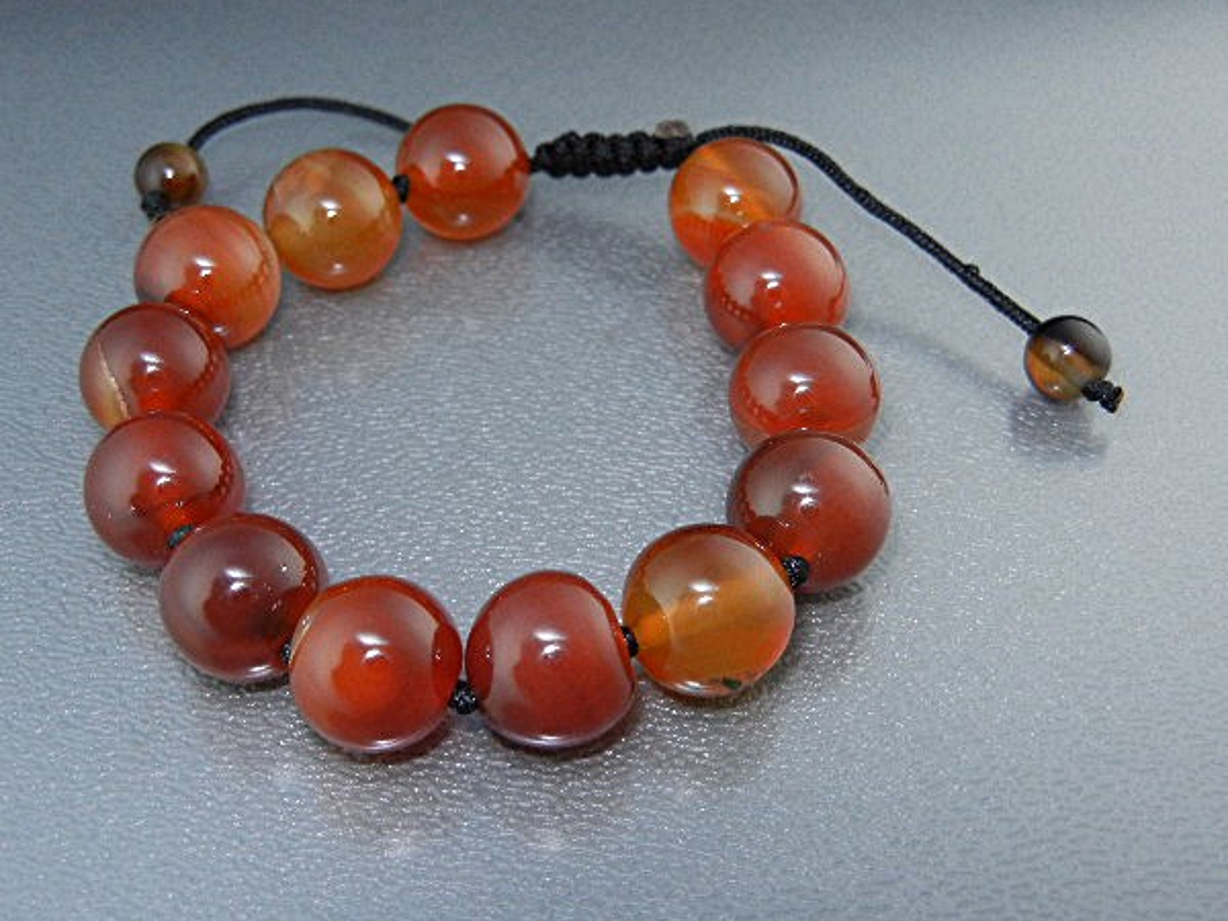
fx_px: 1703
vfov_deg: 30.3
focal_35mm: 48
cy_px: 469
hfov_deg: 39.7
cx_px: 589
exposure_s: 1/30
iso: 317
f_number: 3.8
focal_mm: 8.1
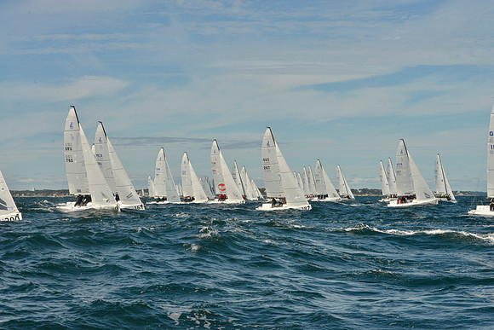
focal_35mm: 70
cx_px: 247
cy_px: 165
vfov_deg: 19.5
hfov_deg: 28.8
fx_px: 961
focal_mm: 70
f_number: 16
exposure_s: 1/1250
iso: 800
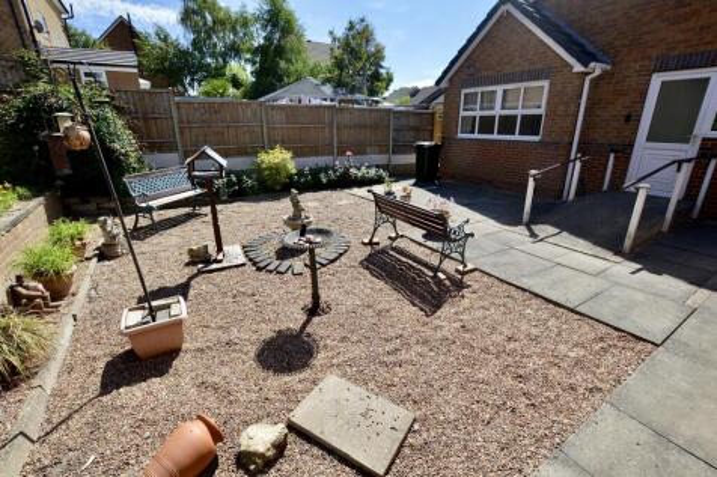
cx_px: 358
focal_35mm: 15
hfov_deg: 100.4
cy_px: 238
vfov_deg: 77.3
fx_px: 299
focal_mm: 10
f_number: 8
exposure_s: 1/250
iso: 100
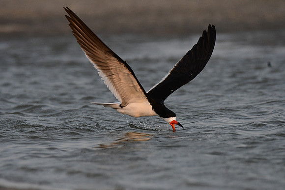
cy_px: 95
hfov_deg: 2.3
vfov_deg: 1.5
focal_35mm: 900
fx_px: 7126
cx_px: 142
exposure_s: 1/3200
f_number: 8
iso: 2500
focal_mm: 600
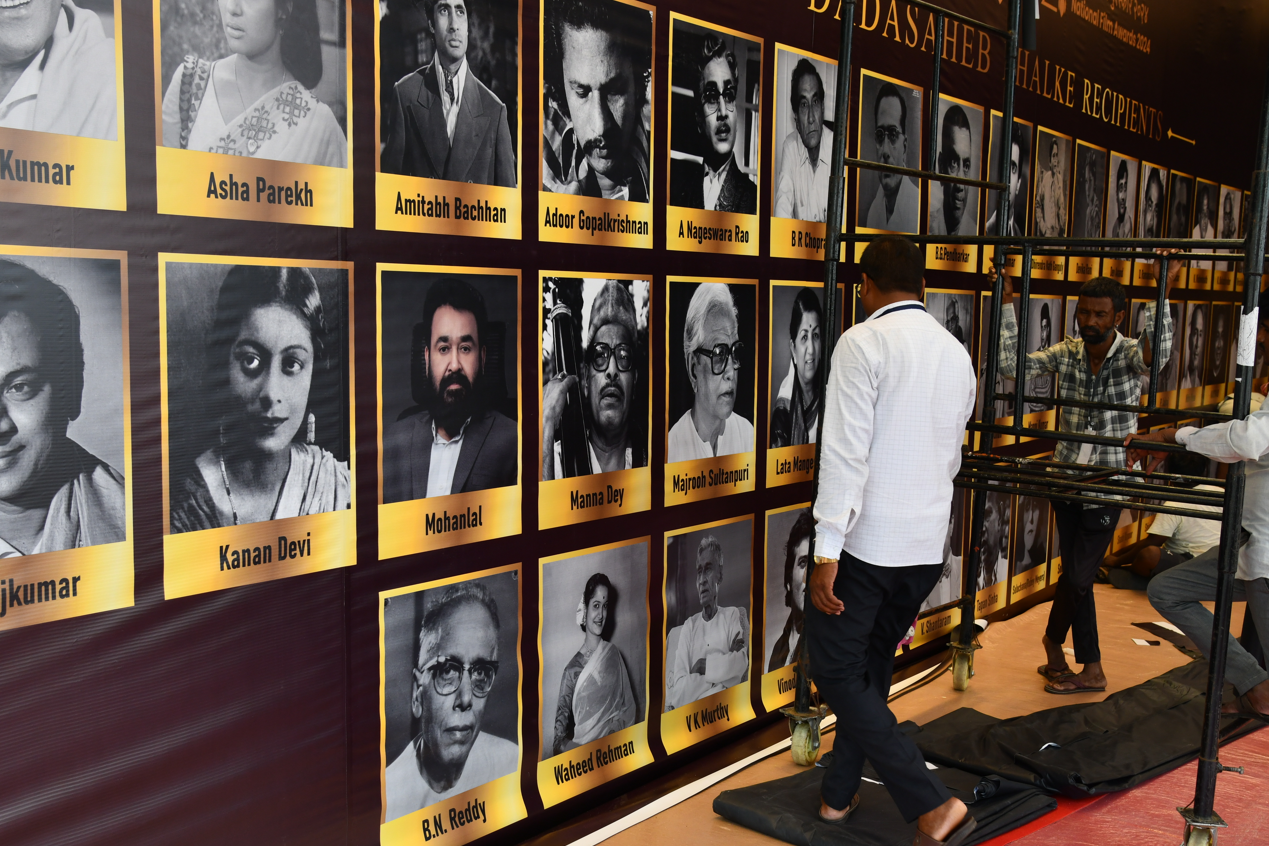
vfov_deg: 30.5
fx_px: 1551
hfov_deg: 44.5
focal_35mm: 44
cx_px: 616
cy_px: 446
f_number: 6.3
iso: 400
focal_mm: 32
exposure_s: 1/400
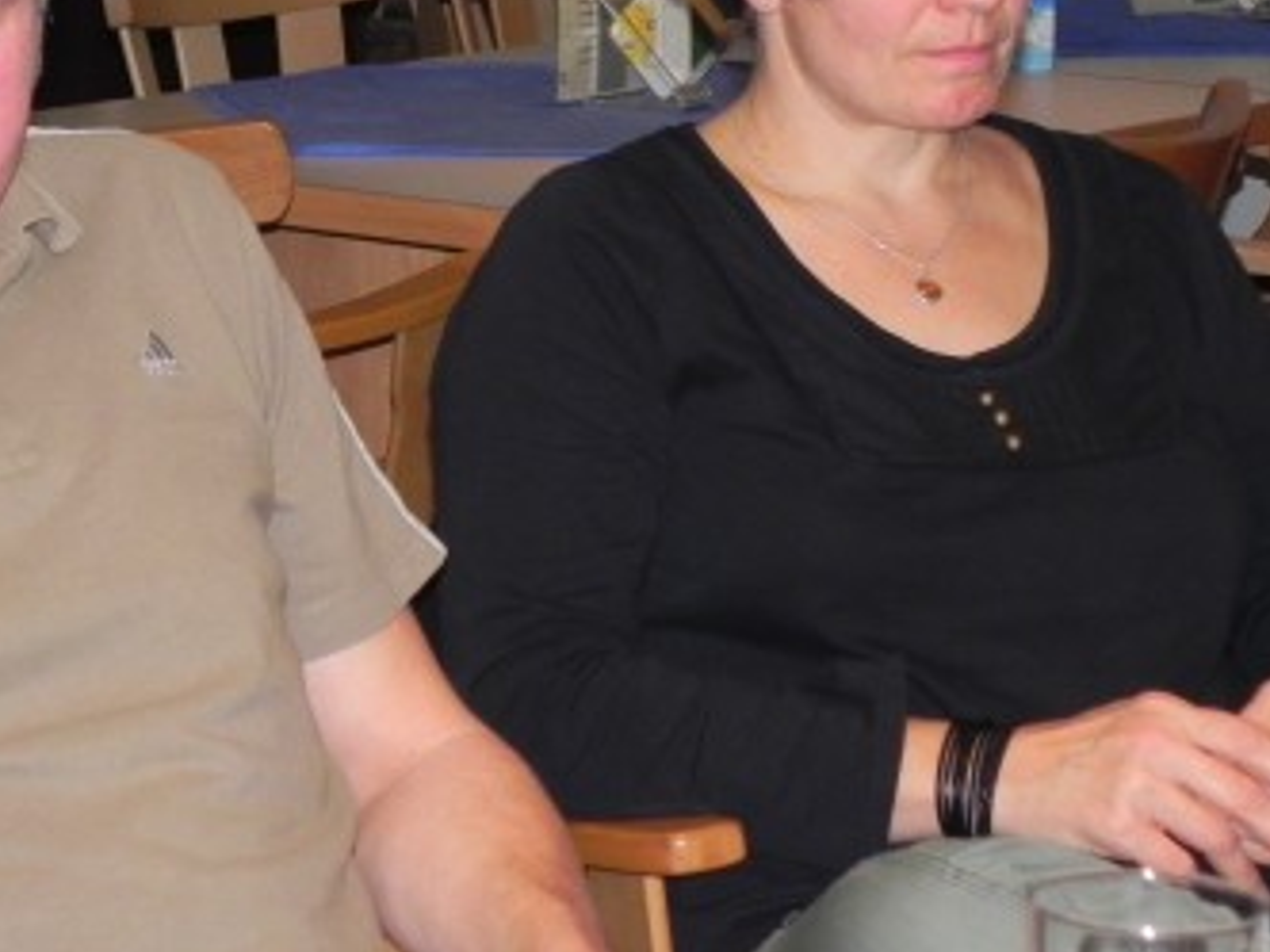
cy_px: 222
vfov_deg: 9.0
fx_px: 6017
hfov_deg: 12.0
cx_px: 360
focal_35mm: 164
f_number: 4
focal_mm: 15.1
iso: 334
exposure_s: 1/30
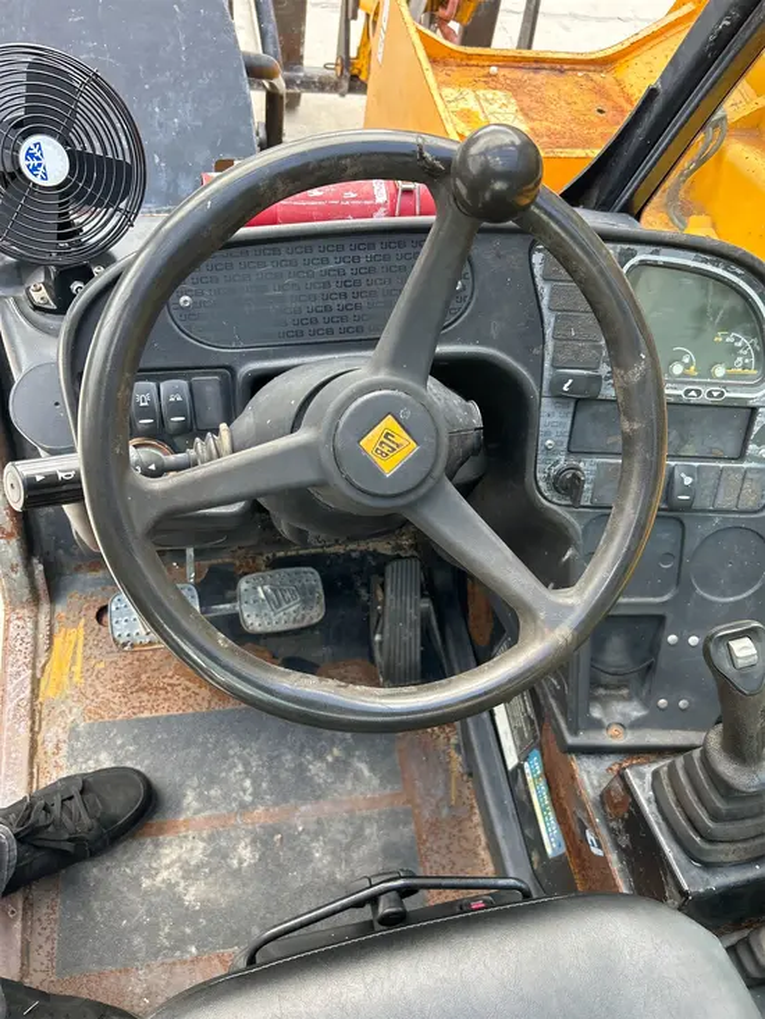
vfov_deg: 67.3
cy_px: 510
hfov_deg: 53.1
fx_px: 766
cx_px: 382
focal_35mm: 26
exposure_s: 1/121
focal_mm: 5.7
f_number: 1.5
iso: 80
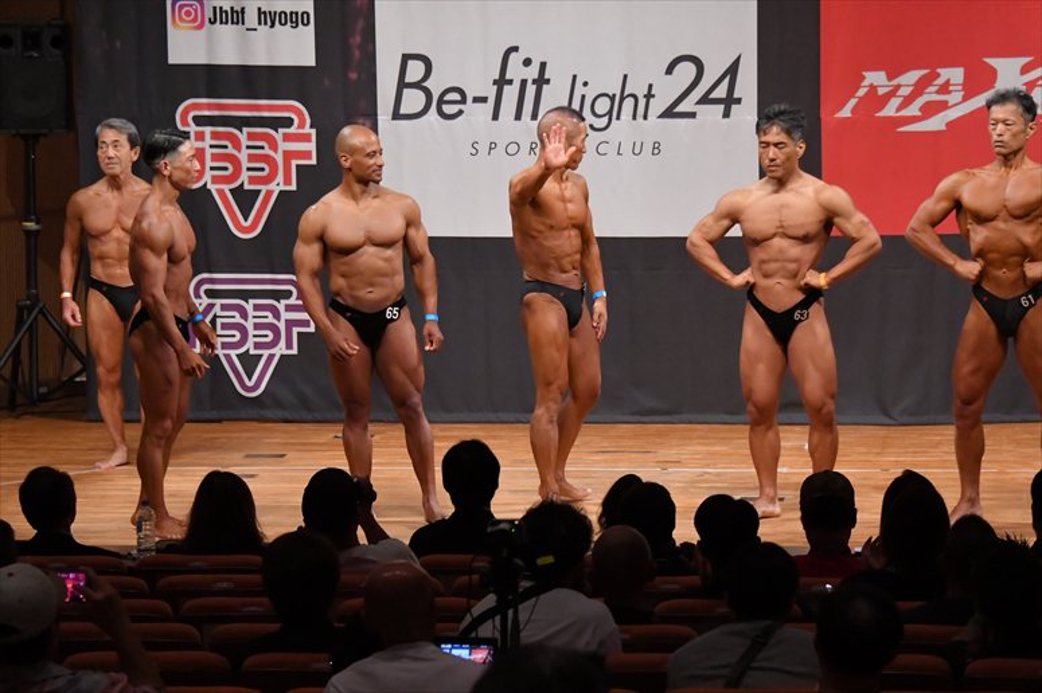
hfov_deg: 11.8
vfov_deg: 7.9
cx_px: 521
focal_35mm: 174
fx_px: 5034
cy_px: 346
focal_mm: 116
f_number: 5.6
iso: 6400
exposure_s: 1/400
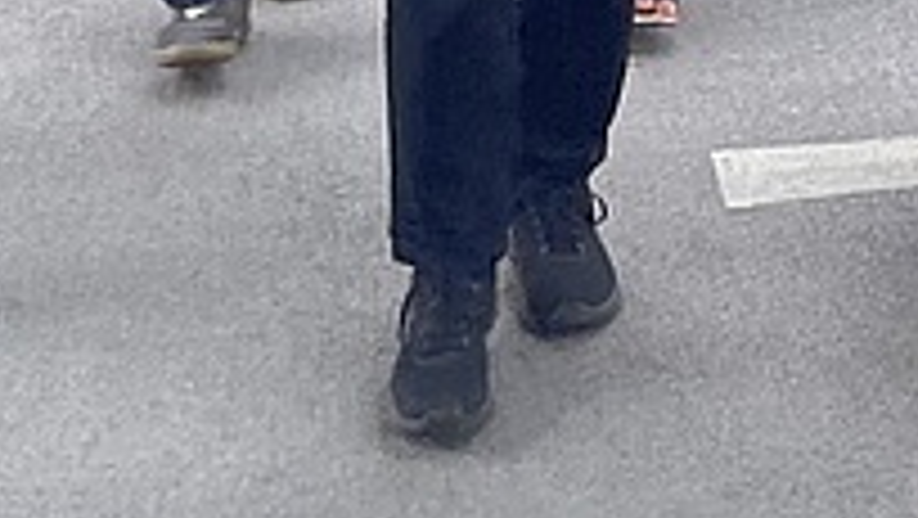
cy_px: -791
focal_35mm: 125
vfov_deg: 8.7
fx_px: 3044
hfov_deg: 15.8
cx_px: 1368
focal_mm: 4.2
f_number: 1.6
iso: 32
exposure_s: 1/1092
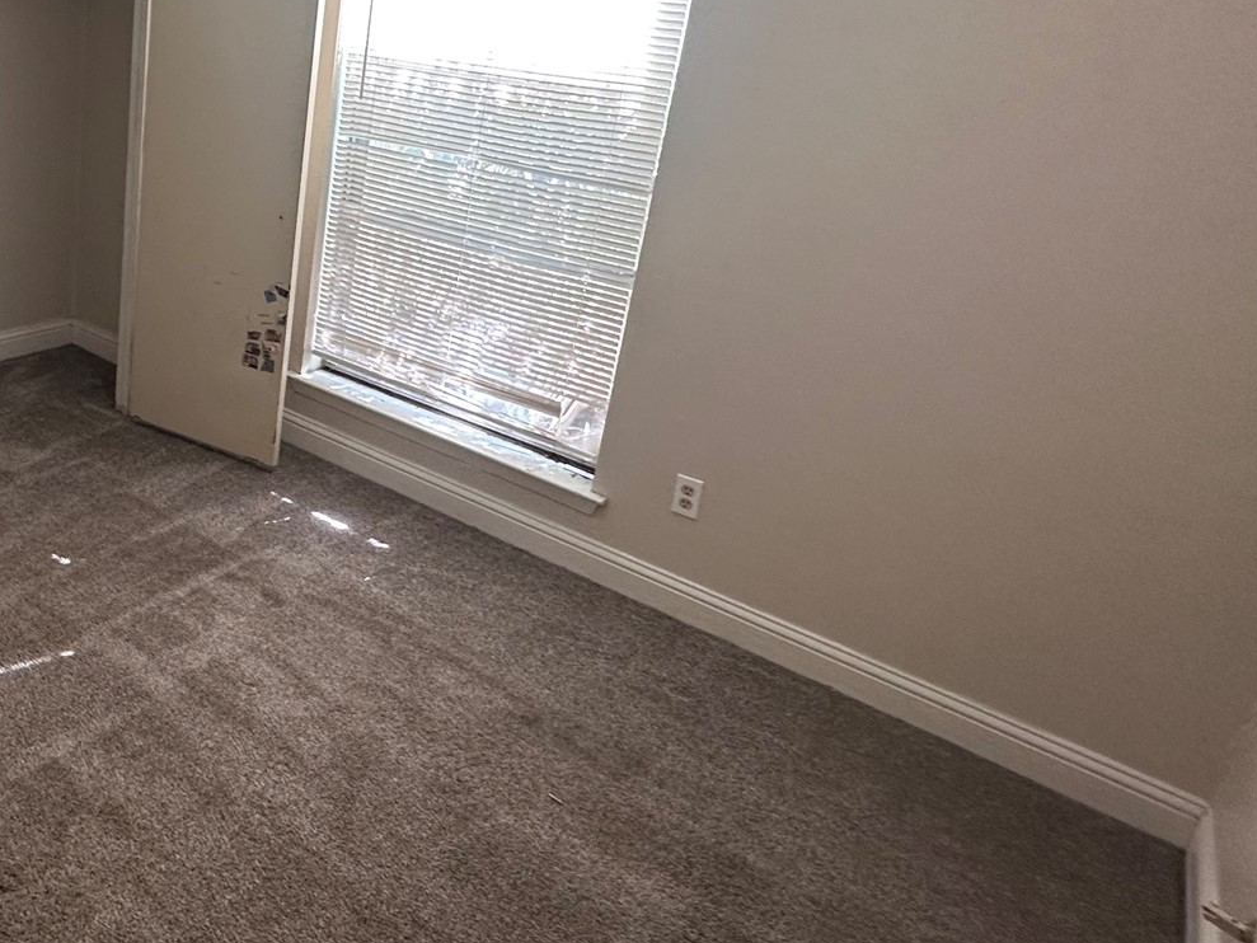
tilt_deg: -15.4
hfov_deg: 56.4
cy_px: 290
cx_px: 224
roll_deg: -3.8
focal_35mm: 29
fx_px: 1053
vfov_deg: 47.2
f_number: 2.2
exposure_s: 1/99
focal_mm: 2.22
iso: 160
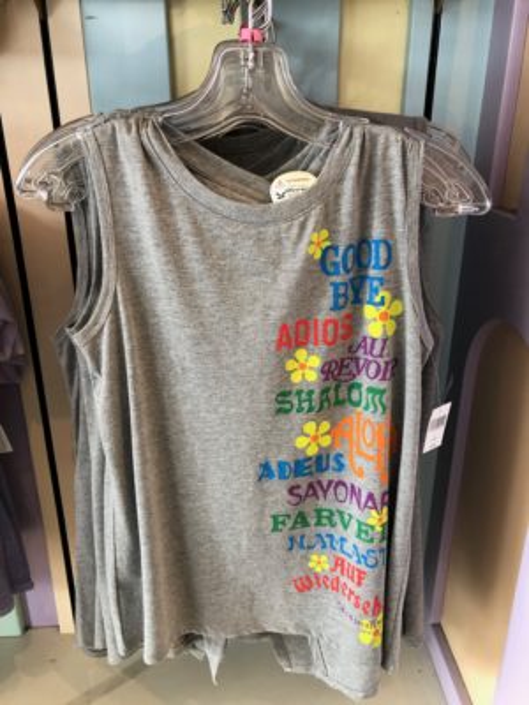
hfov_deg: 49.7
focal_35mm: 28
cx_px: 264
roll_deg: +0.1
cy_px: 352
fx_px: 571
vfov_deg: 63.4
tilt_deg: -21.3
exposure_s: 1/20
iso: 40
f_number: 1.8
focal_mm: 3.99
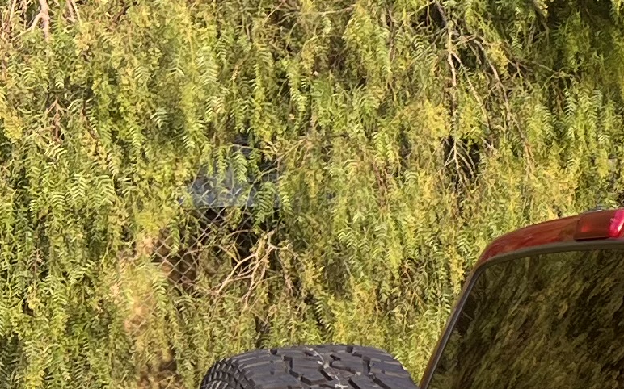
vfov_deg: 9.0
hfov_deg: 12.7
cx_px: 1265
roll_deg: -0.2
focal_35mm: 144
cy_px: 393
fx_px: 2448
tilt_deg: -2.3
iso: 50
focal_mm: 5.7
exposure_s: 1/383
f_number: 1.5
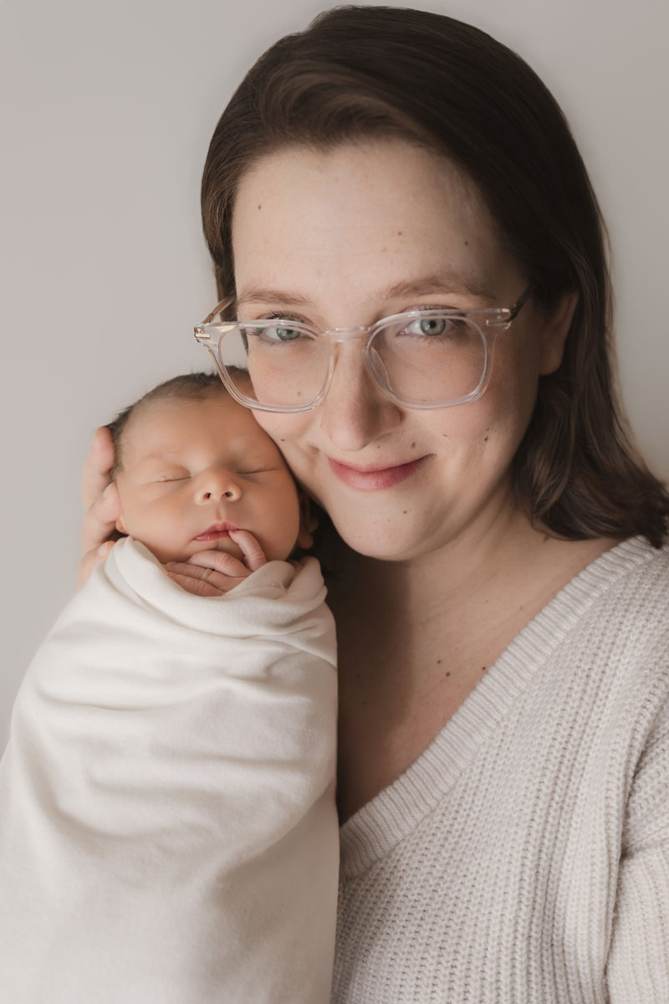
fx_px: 822
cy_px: 502
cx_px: 334
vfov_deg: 62.8
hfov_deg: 44.3
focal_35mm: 30
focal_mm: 29.5
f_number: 3.5
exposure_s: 1/200
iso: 1000
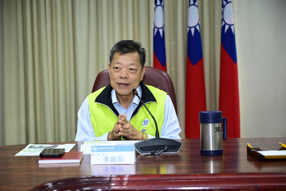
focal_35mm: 70
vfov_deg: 19.4
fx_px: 556
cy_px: 96
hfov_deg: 28.9
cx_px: 143
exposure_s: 1/50
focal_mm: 70
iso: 640
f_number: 4.5
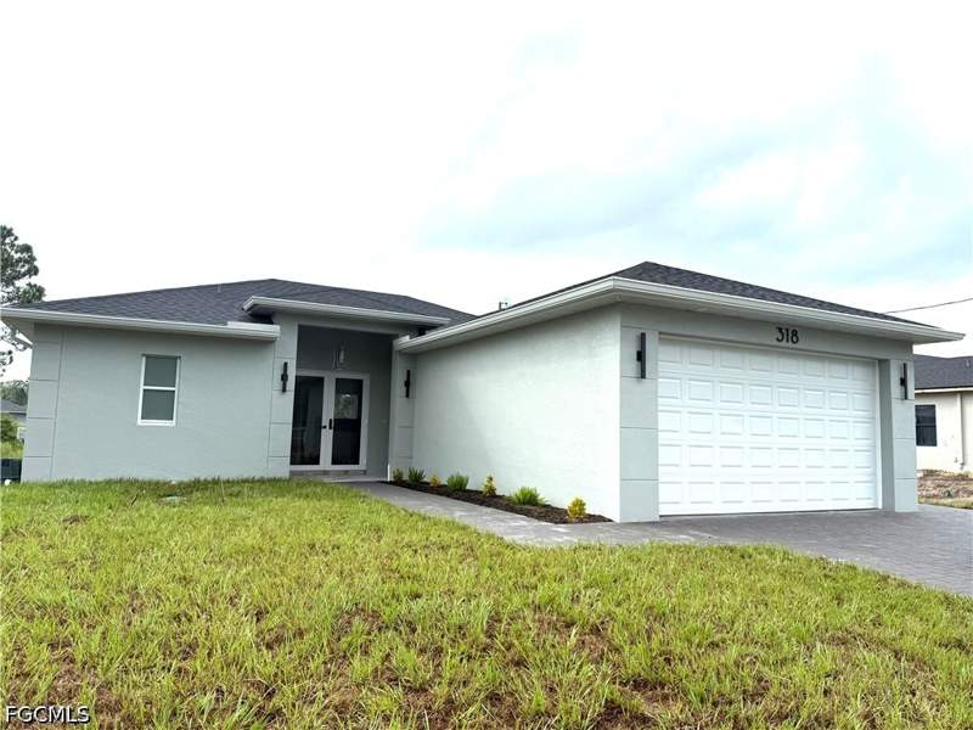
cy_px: 365
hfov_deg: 71.6
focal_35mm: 24
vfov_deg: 56.8
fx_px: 675
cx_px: 486
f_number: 1.78
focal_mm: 6.76
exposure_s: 1/7353
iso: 80
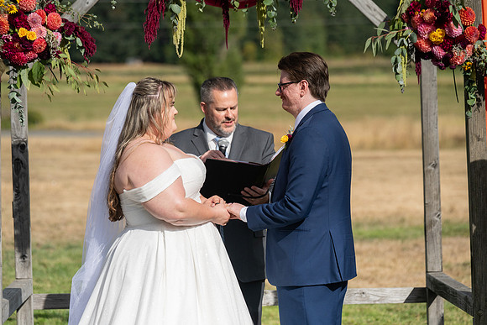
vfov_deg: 9.2
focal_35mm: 150
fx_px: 2030
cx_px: 244
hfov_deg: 13.7
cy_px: 162
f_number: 4.5
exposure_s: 1/8000
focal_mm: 150
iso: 400
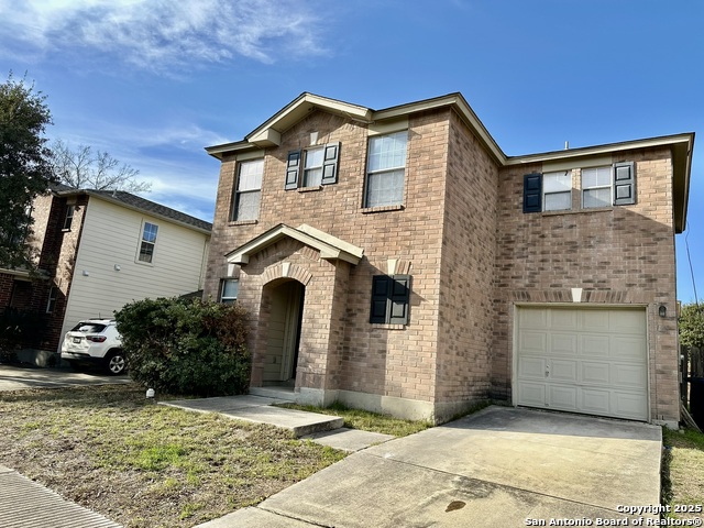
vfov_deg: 56.8
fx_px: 488
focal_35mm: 24
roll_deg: -5.9
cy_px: 264
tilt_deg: +9.3
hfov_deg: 71.6
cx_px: 352
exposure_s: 1/2732
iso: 80
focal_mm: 6.86
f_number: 1.78
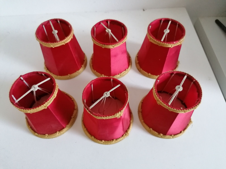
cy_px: 84
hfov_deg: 65.3
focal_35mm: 27
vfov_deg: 51.4
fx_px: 176
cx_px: 113
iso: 640
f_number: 1.8
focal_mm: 4.75
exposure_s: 1/50
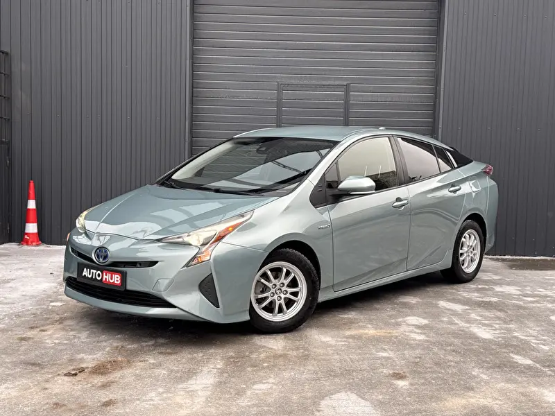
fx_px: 770
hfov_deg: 39.7
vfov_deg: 30.3
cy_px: 208
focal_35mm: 48
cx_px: 278
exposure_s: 1/394
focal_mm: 6.76
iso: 64
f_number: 1.78
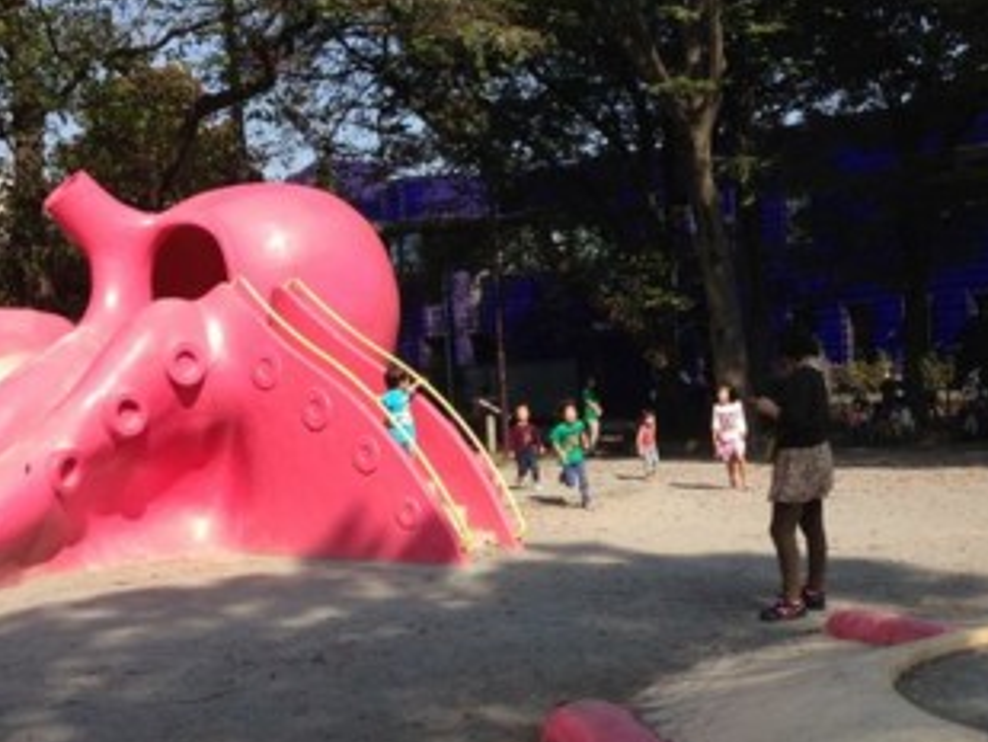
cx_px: 611
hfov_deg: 39.4
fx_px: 1371
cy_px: 464
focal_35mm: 48
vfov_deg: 30.2
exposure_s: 1/951
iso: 50
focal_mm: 4.12
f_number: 2.4
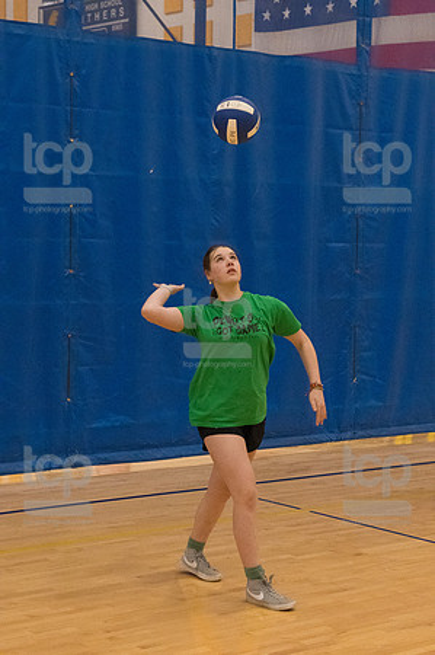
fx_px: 1417
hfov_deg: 17.5
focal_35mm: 78
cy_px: 328
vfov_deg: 26.0
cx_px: 218
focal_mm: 52
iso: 10000
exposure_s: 1/400
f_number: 5.6
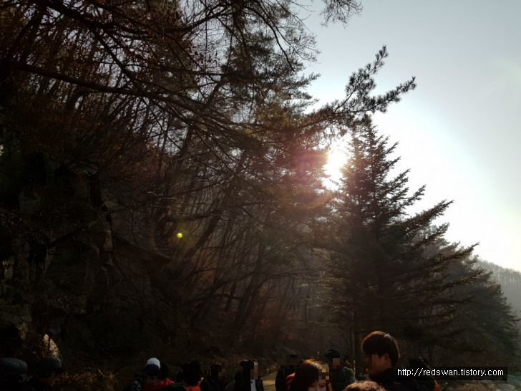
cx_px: 260
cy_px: 196
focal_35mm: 26
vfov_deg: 53.1
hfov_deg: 67.3
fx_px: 391
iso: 40
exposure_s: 1/3784
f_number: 1.7
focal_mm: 4.2
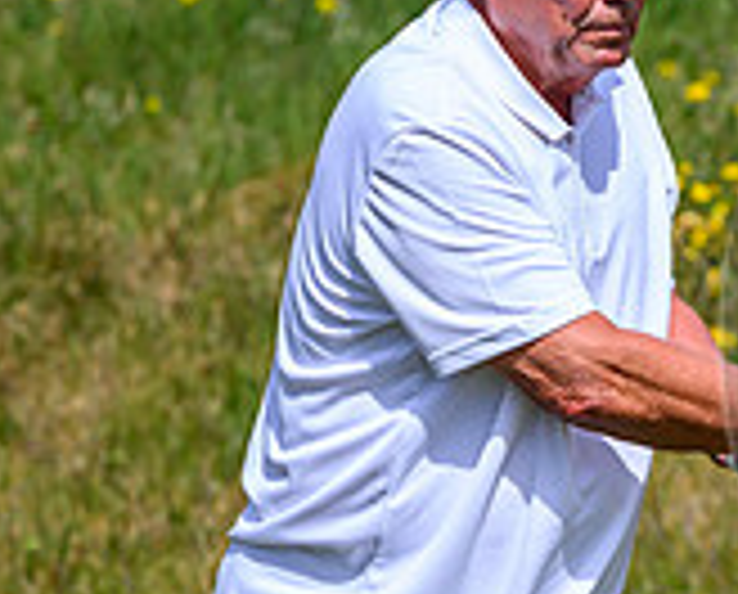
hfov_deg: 1.3
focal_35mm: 1542
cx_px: 955
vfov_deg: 1.0
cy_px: 338
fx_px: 33761
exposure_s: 1/6400
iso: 500
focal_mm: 400
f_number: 4
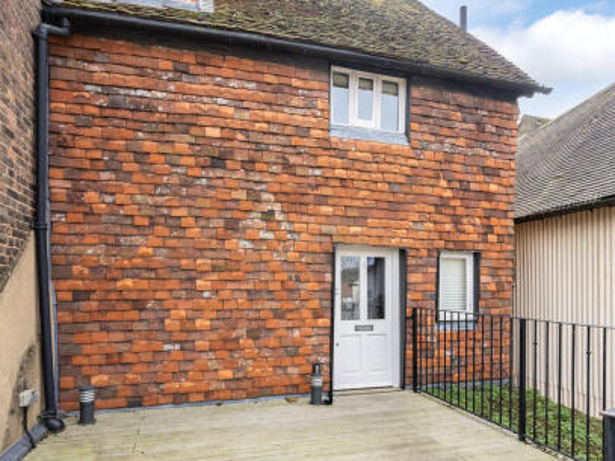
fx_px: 320
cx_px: 325
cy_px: 235
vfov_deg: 71.6
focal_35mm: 18
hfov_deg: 87.7
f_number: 7.1
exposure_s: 1/500
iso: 1250
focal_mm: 16
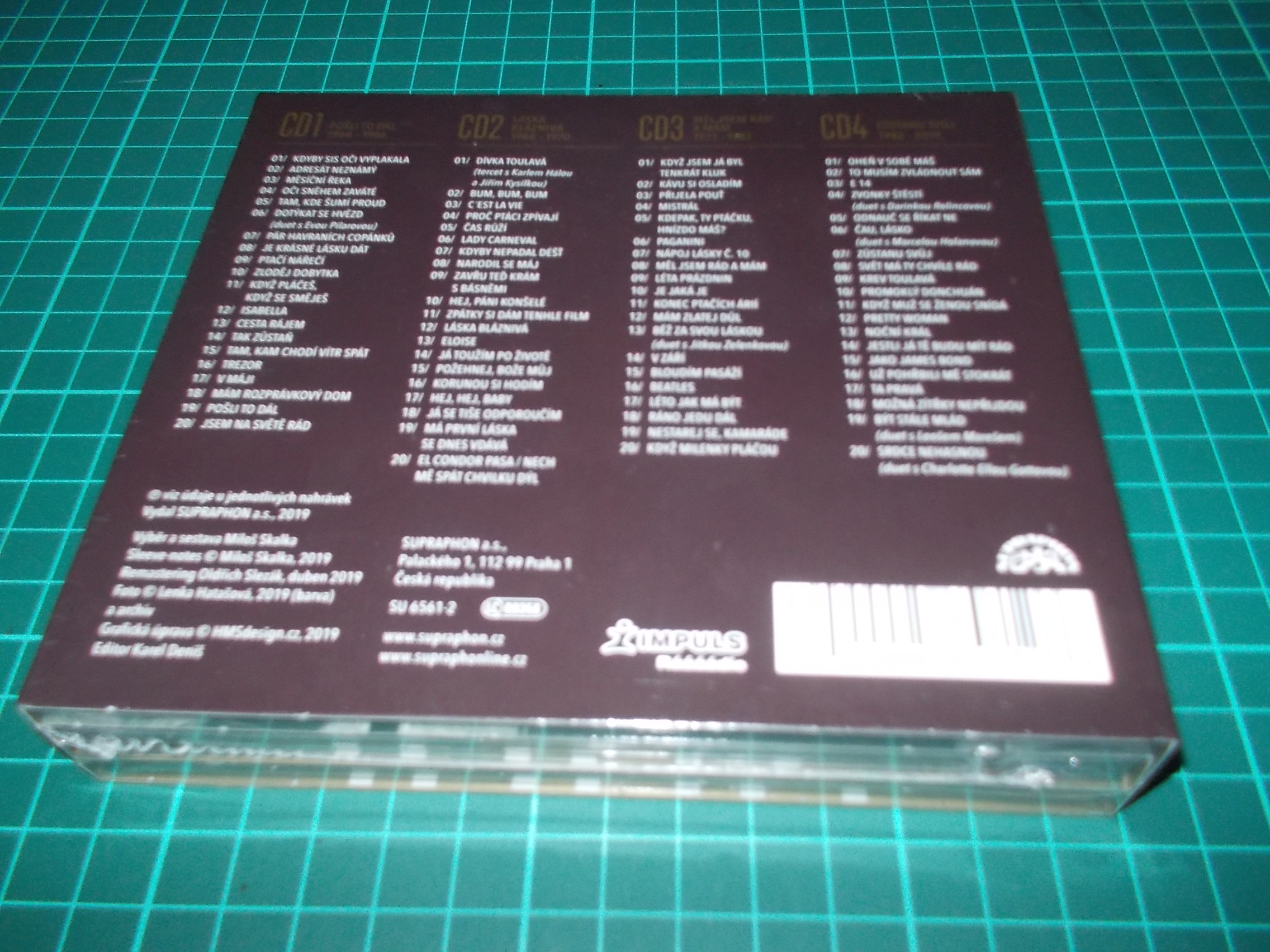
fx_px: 1064
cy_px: 476
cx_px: 635
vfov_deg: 48.2
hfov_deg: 61.7
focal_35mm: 29
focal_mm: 4.1
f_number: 3.3
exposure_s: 1/30
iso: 200
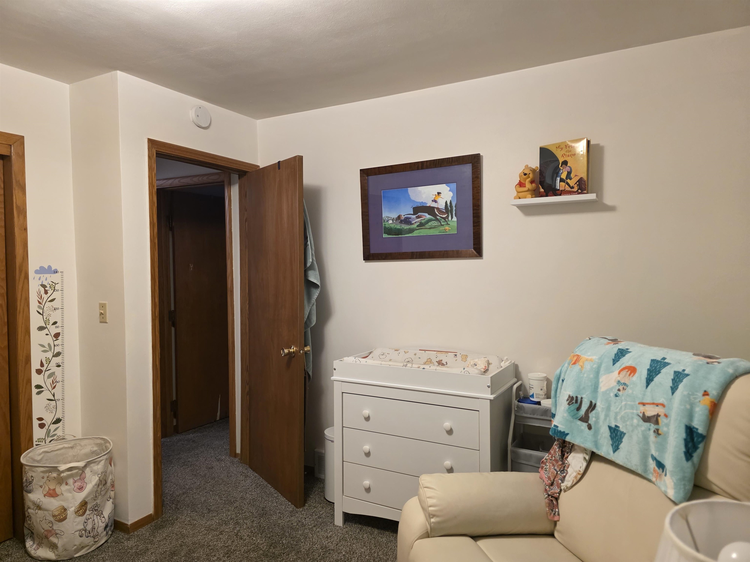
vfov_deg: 58.9
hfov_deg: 73.9
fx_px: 498
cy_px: 281
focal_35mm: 23
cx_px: 375
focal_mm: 6.3
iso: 800
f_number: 1.7
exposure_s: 1/120
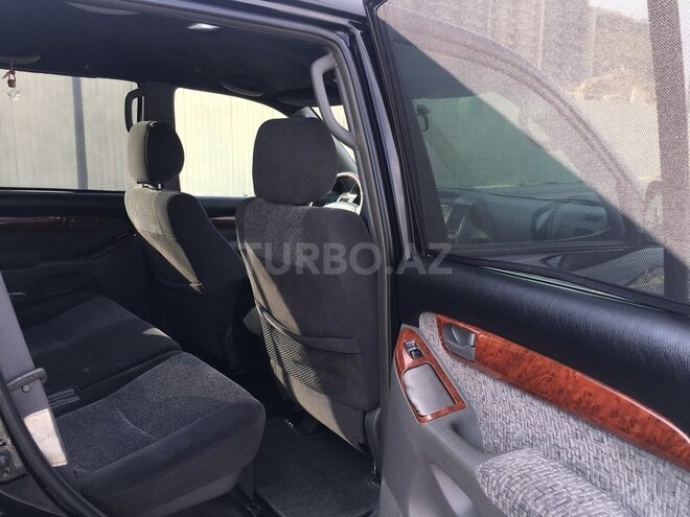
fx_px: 578
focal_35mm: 29
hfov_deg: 61.7
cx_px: 345
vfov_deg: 48.2
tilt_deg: -9.3
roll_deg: +0.8
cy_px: 258
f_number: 2.2
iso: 25
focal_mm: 4.15
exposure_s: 1/249
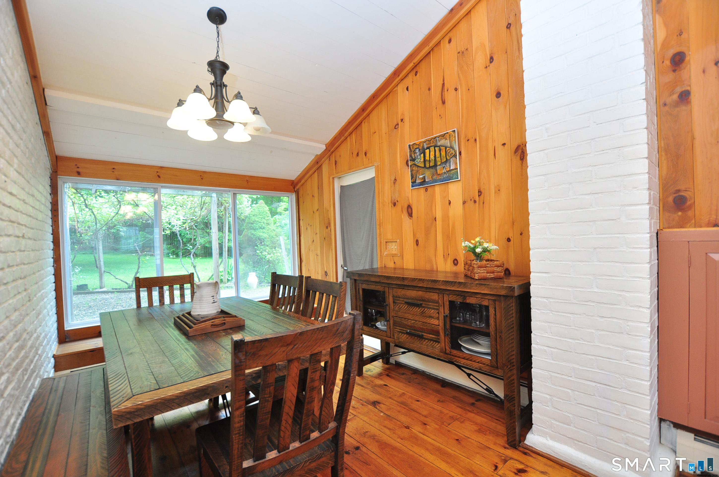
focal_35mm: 15
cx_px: 360
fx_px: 299
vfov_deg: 77.2
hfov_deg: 100.5
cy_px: 238
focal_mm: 10
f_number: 4
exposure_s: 1/60
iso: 400
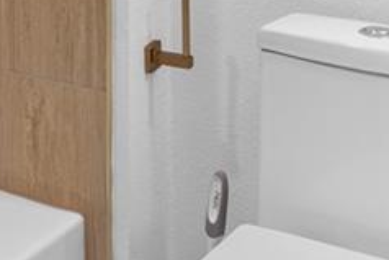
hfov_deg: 21.1
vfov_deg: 13.2
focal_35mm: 94
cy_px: -198
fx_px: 1016
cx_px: 26
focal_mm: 14
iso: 100
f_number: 9
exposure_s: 1.3
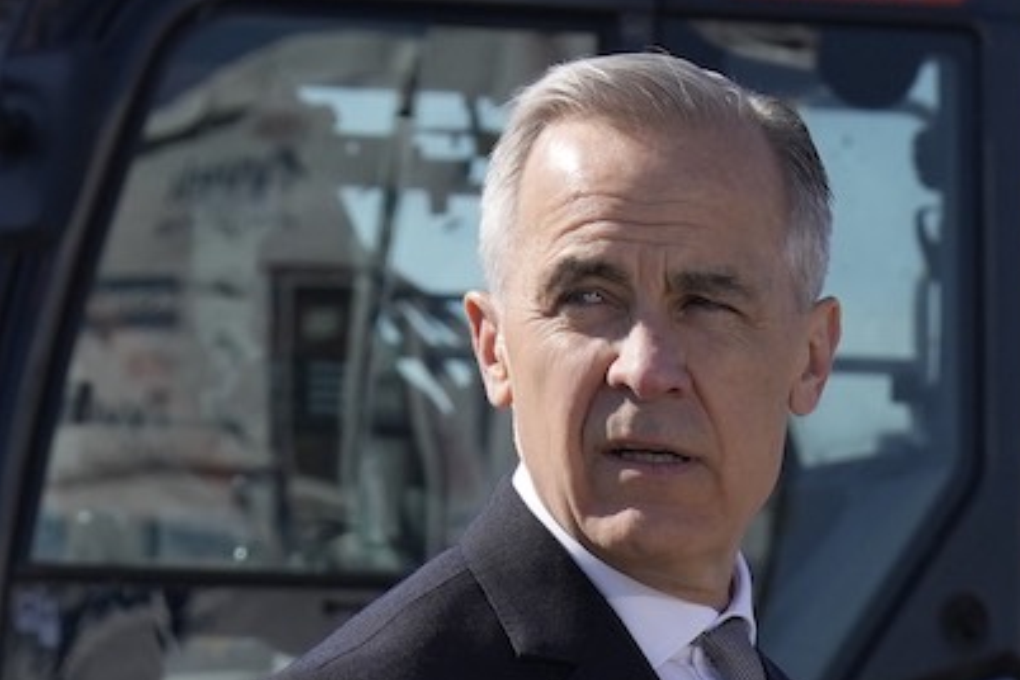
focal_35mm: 353
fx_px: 10001
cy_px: 941
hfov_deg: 5.8
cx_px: 647
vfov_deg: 3.9
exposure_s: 1/1000
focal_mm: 74
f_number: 7.1
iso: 320
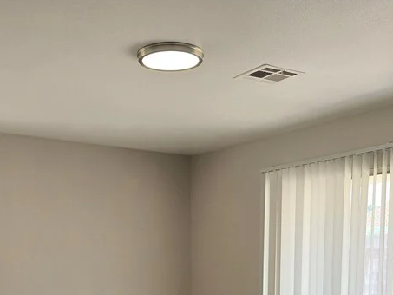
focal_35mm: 52
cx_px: 176
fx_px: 591
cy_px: 331
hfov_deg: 36.8
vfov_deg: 25.8
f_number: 1.7
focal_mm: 6.3
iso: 25
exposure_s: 1/120
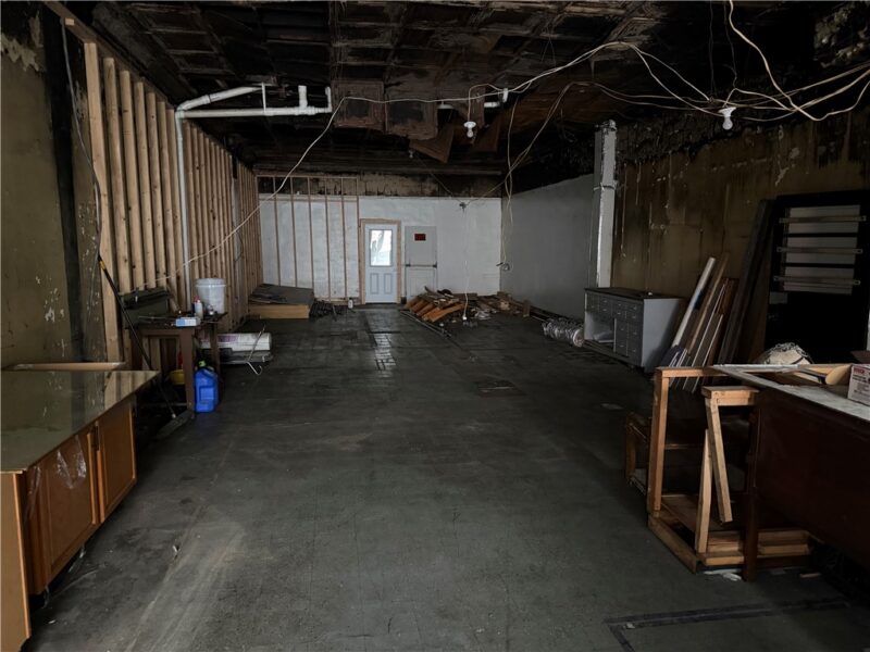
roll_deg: +0.4
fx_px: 603
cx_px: 435
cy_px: 326
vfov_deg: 56.8
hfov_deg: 71.6
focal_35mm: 24
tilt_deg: -9.2
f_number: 1.78
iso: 1600
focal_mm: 6.76
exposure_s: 1/29
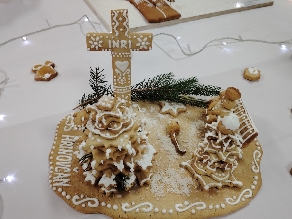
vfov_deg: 42.9
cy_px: 110
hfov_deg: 55.4
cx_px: 146
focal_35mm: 33
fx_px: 278
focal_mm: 5.25
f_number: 1.75
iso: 353
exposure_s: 1/50
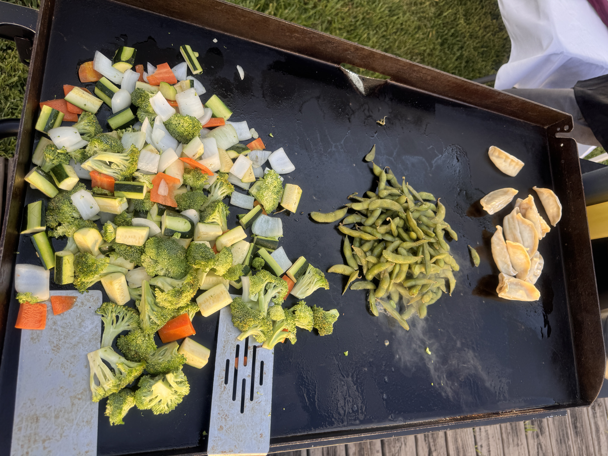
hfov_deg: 71.6
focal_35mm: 24
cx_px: 304
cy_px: 228
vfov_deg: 56.8
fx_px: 422
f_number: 1.78
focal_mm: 6.76
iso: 80
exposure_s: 1/334
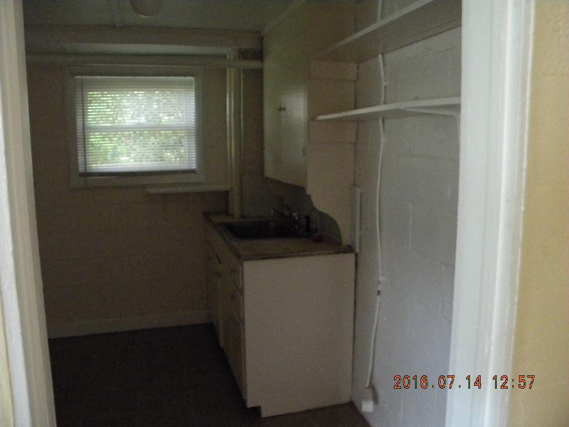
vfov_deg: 49.7
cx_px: 284
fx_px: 460
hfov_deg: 63.4
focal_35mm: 28
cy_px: 214
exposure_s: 1/8
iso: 800
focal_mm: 5
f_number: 3.5
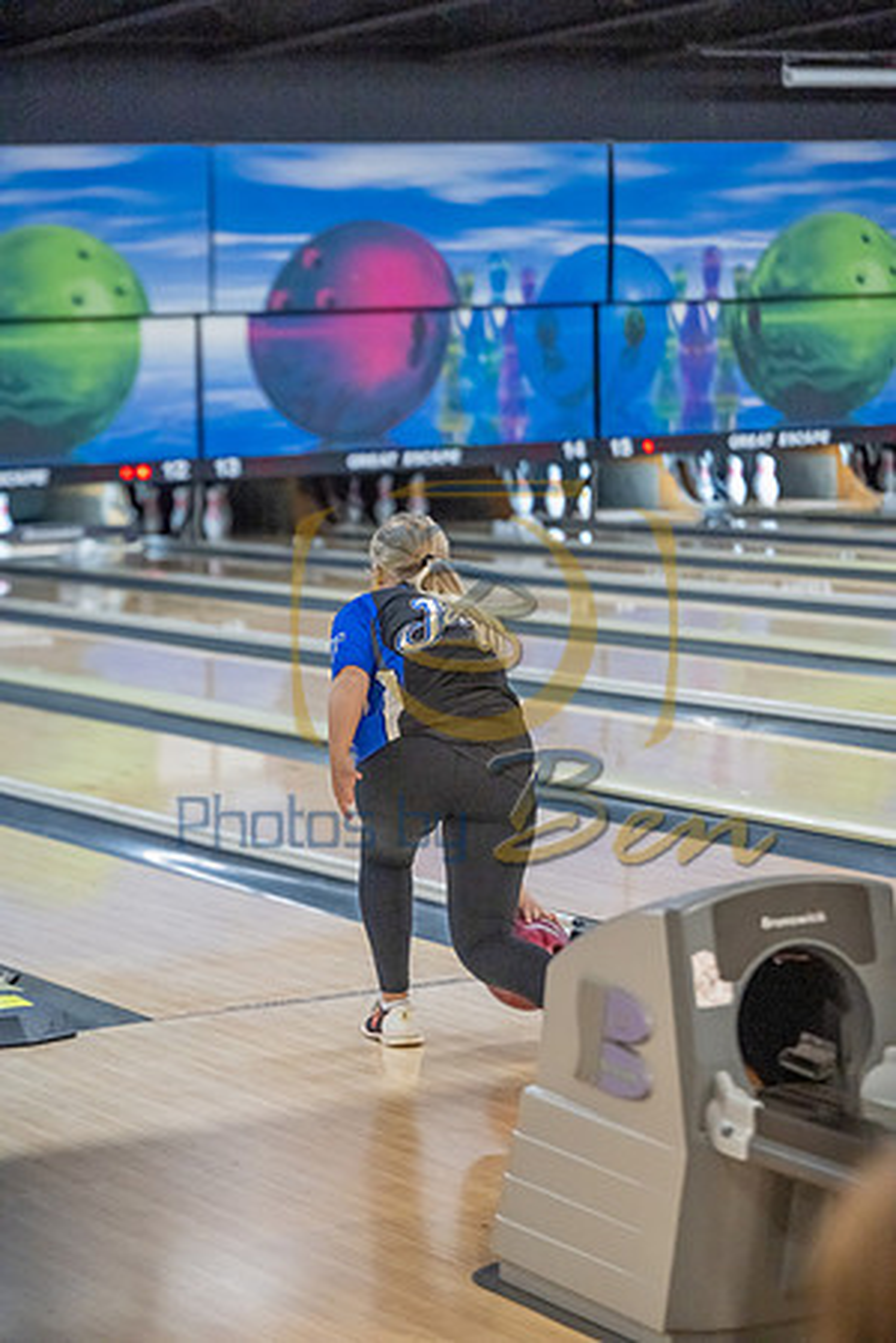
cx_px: 448
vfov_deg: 21.0
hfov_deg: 14.1
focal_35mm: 97
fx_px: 3621
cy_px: 672
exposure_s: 1/800
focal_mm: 97
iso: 4000
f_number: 3.2
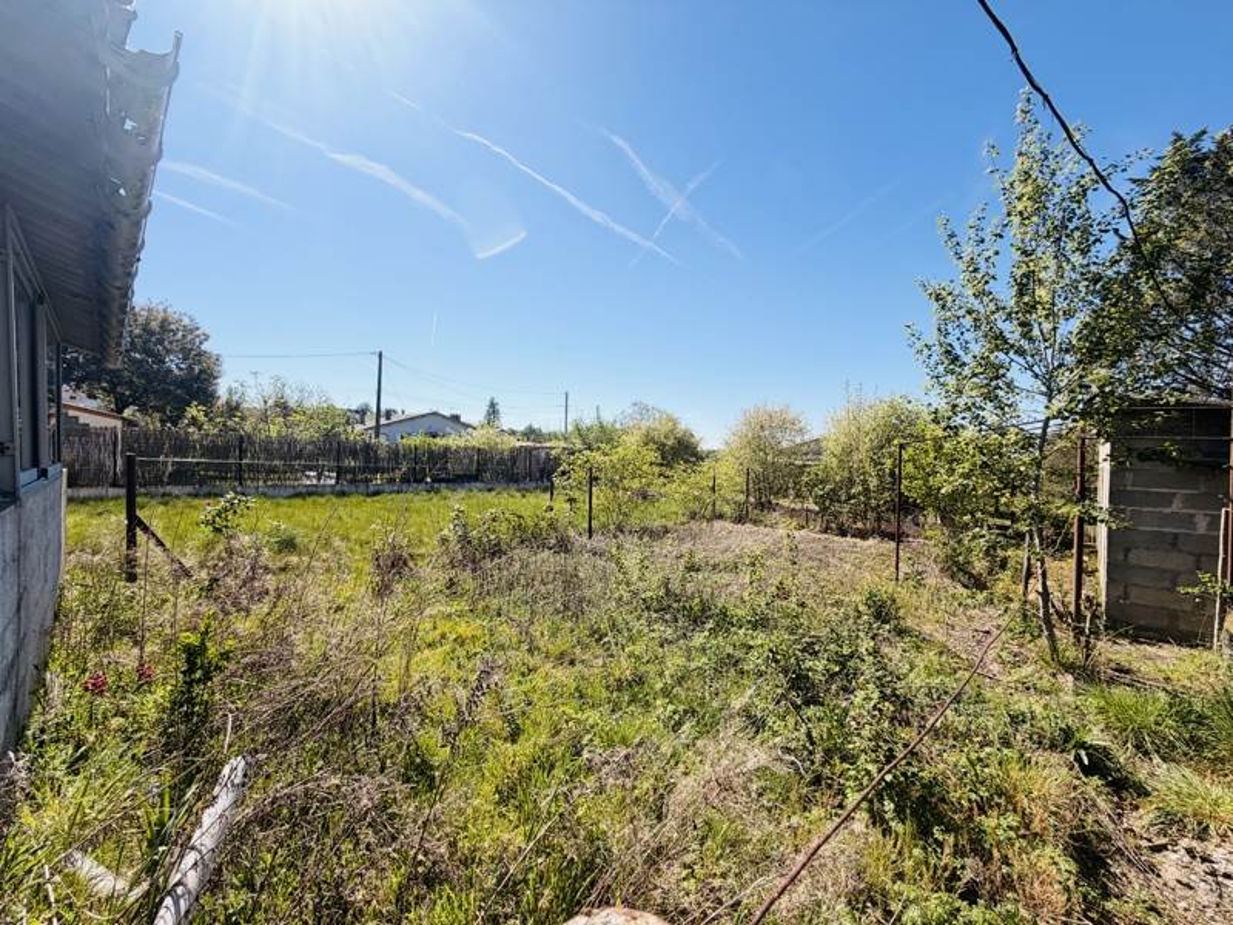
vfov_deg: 85.7
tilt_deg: -2.0
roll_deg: -0.8
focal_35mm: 14
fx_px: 499
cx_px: 616
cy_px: 462
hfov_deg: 102.1
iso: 20
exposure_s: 1/914
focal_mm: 2.22
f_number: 2.2
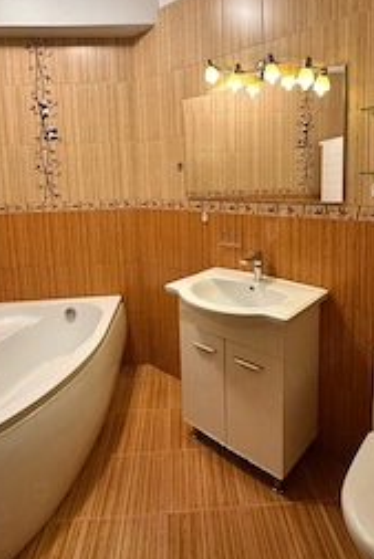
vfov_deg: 74.9
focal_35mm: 23
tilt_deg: -6.6
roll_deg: +1.7
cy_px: 214
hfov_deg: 55.2
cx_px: 195
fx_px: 358
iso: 250
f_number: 2.2
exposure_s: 1/50
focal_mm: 2.22
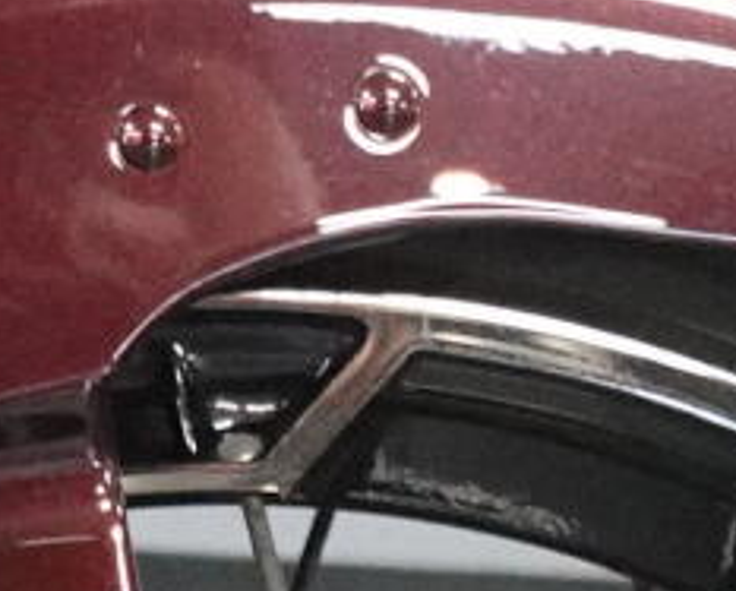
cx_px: 531
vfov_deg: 8.9
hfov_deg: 11.9
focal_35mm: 161
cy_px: 1297
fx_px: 3511
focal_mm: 7.6
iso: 3200
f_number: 2
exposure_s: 1/200
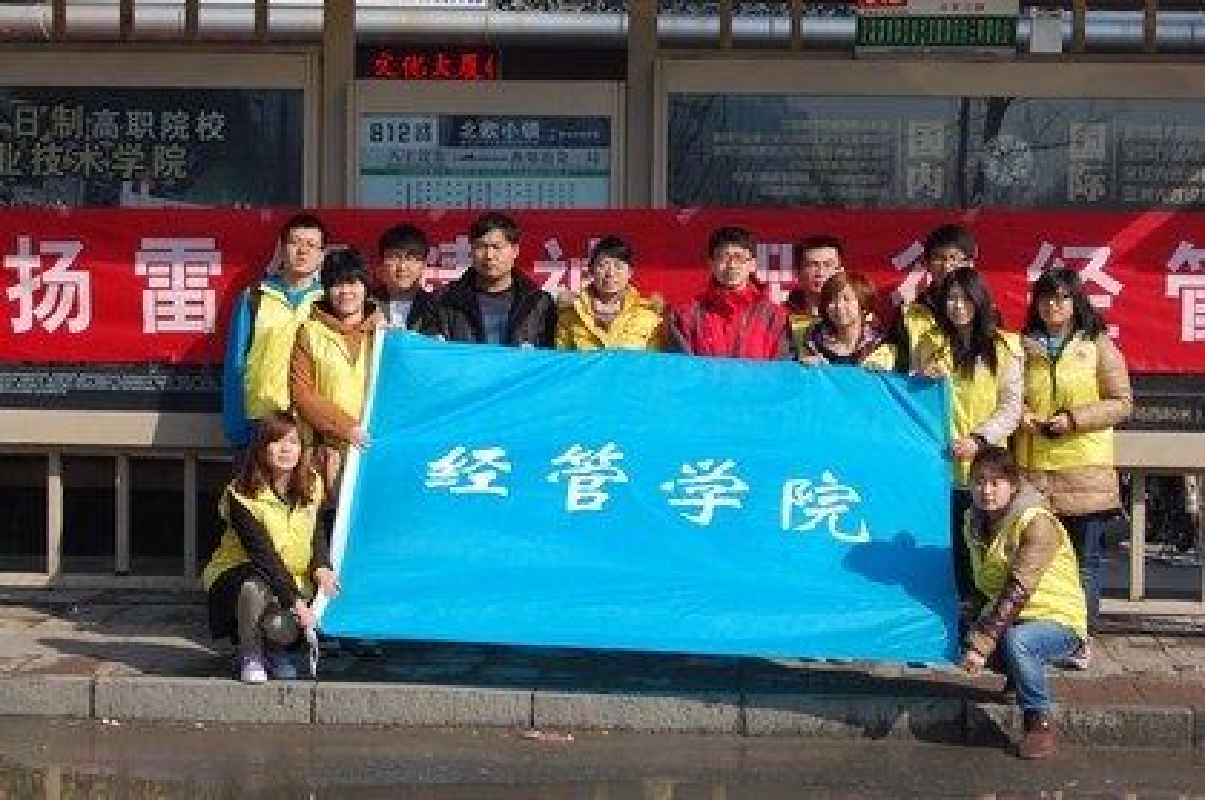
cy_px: 400
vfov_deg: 16.5
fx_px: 2758
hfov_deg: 24.6
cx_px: 602
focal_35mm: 82
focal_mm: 55
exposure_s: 1/500
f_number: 11
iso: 400
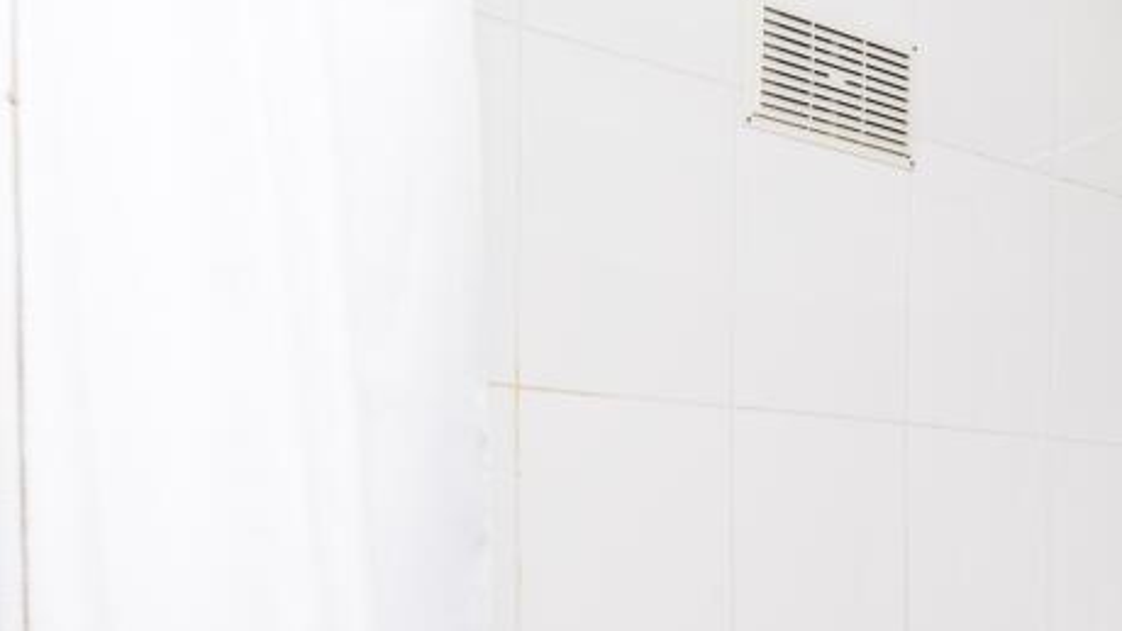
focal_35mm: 42
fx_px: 1250
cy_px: 697
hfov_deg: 40.2
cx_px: 1205
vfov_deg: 26.2
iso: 200
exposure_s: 1/60
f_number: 6.3
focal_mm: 18
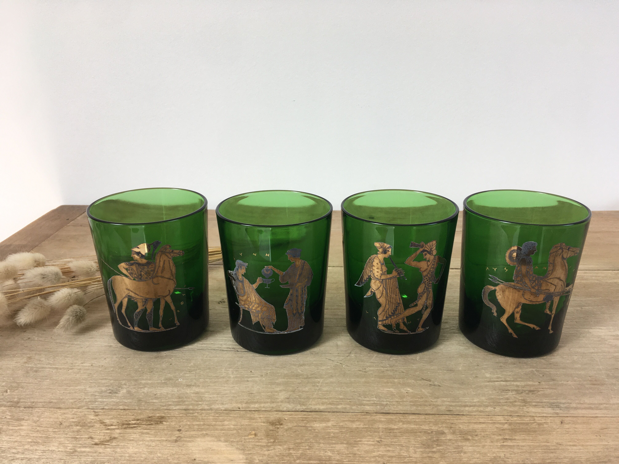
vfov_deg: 48.2
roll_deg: -0.1
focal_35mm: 29
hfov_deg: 61.7
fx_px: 519
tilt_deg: -18.2
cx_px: 310
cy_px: 232
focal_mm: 4.15
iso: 32
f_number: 2.2
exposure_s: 1/50
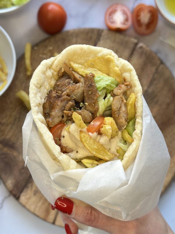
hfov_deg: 30.3
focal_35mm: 48
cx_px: 88
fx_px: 324
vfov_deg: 39.7
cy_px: 117
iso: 100
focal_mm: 6.86
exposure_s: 1/121
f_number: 1.78
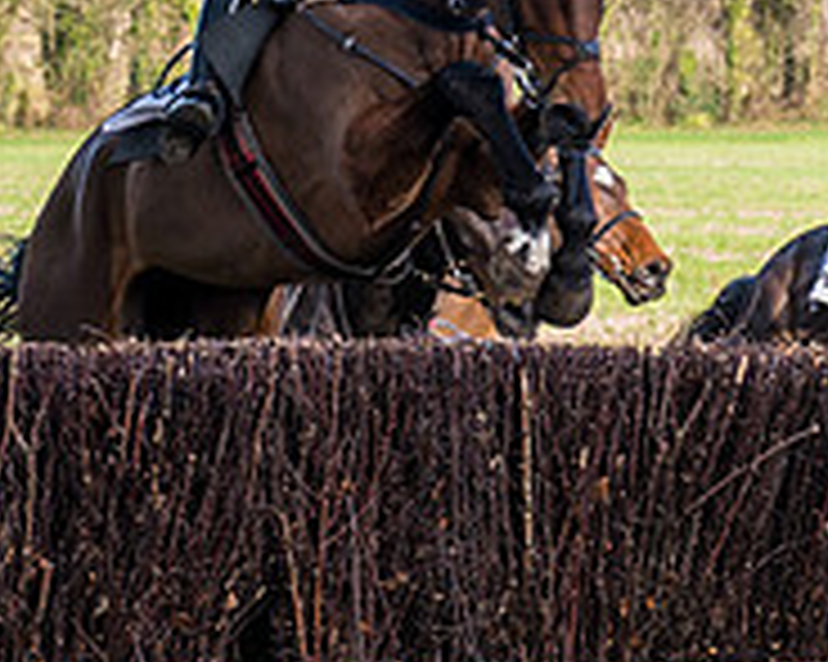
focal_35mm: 327
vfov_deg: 4.7
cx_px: 1715
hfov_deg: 5.8
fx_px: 8009
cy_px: 201
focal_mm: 70
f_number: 4
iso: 250
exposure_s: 1/1250
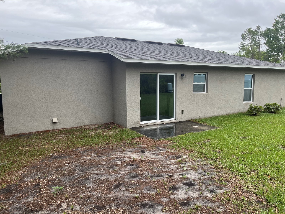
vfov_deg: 53.1
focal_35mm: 26
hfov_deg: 67.3
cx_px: 142
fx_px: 214
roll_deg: +0.5
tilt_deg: -8.9
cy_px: 107
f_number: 1.6
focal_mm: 5.1
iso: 50
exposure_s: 1/440
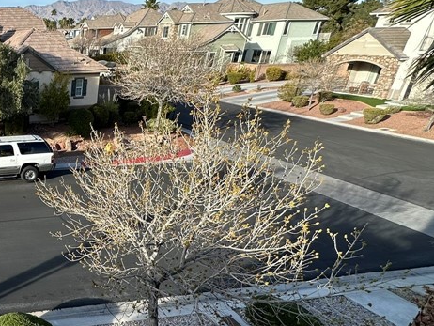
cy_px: 222
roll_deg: +1.6
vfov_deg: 44.7
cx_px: -14
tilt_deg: -24.3
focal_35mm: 31
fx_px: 389
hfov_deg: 47.0
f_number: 2.2
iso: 40
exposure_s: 1/491
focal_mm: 2.22
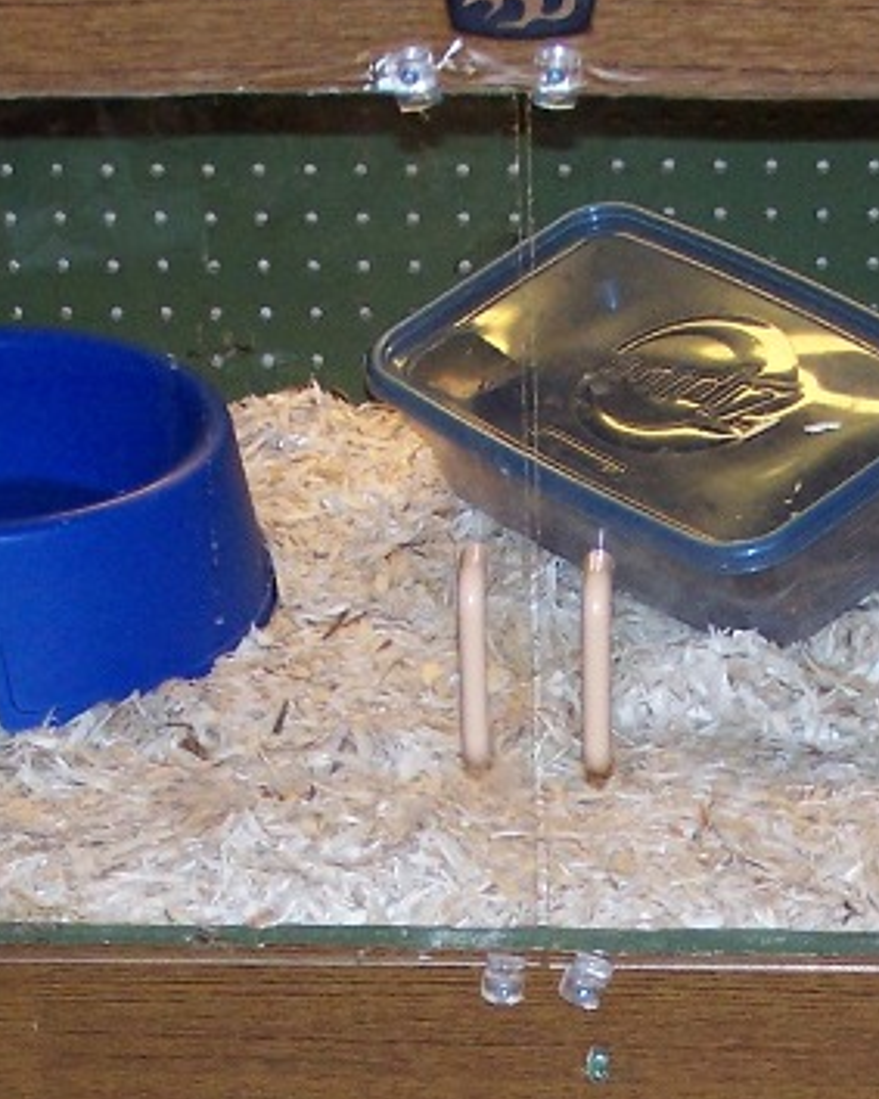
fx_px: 4685
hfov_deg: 10.7
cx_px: 568
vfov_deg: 13.2
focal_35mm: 144
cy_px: 1099
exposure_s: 1/60
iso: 140
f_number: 3
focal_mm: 8.5
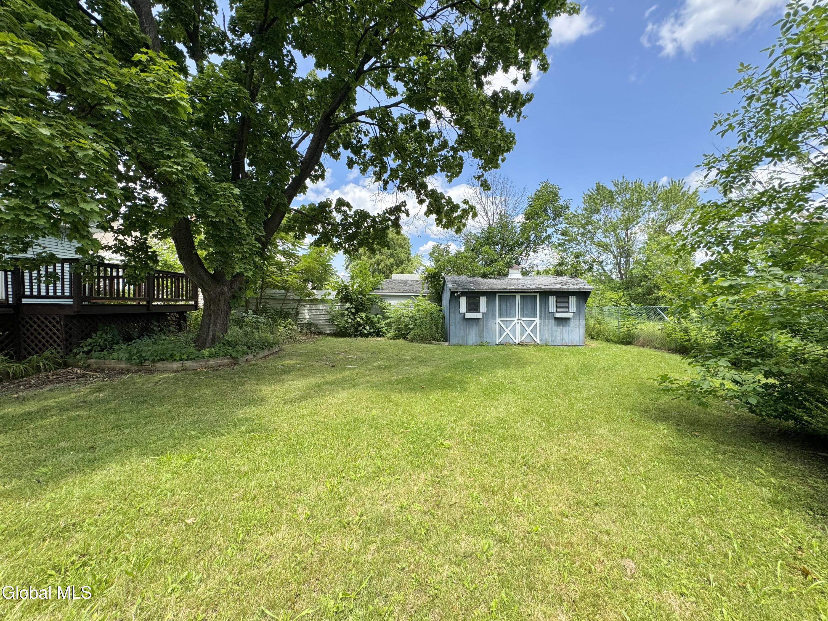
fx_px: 335
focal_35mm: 14
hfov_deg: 102.1
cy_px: 310
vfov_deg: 85.7
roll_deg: -0.4
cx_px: 414
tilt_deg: -2.4
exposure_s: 1/779
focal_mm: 2.22
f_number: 2.2
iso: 50
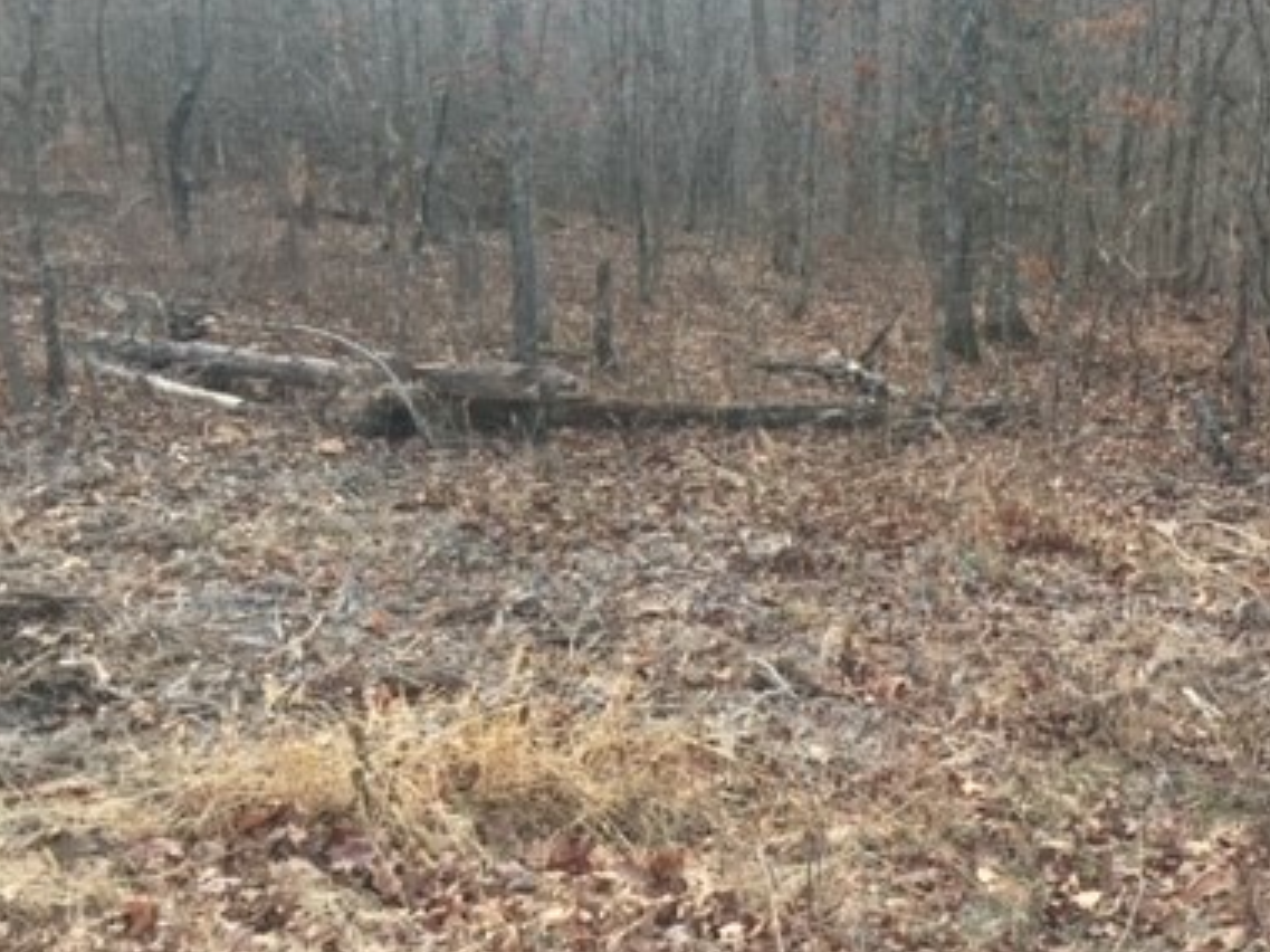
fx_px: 1797
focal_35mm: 49
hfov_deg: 38.2
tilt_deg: -21.2
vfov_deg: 29.6
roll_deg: -1.3
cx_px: 908
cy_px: 556
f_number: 2.2
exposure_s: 1/373
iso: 32
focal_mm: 4.15
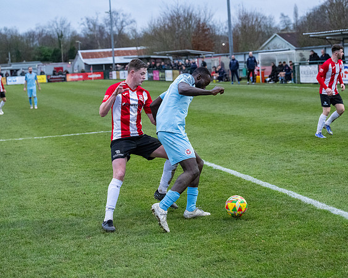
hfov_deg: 24.2
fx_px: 812
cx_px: 174
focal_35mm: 79
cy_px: 139
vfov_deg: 19.4
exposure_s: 1/1250
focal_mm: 70
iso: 5000
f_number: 4
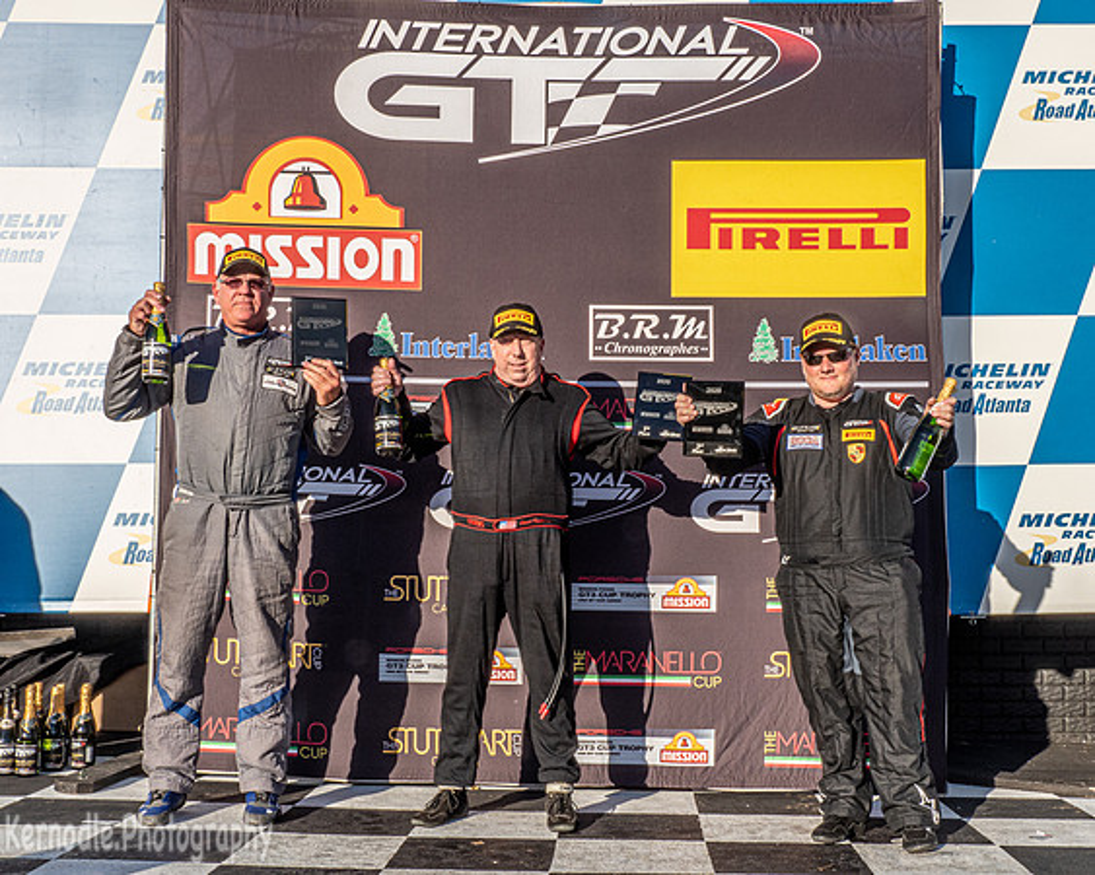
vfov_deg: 33.6
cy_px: 436
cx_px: 598
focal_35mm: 45
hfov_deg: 41.3
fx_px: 1450
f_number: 22
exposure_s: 1/60
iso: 500
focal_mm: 21
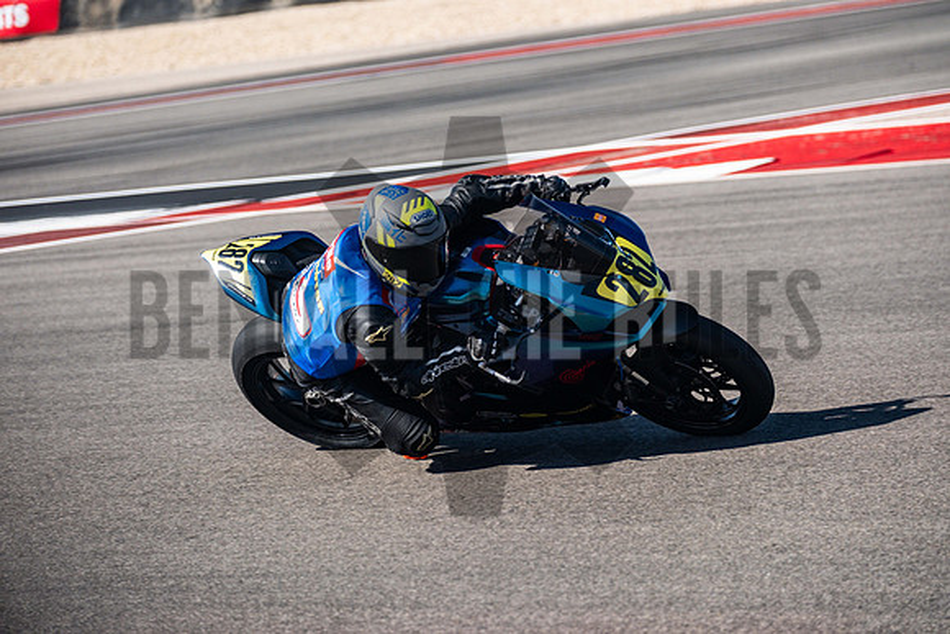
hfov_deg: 14.0
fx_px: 3880
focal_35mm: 147
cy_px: 317
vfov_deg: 9.3
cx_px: 475
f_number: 2.8
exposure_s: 1/2500
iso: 640
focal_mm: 98.2
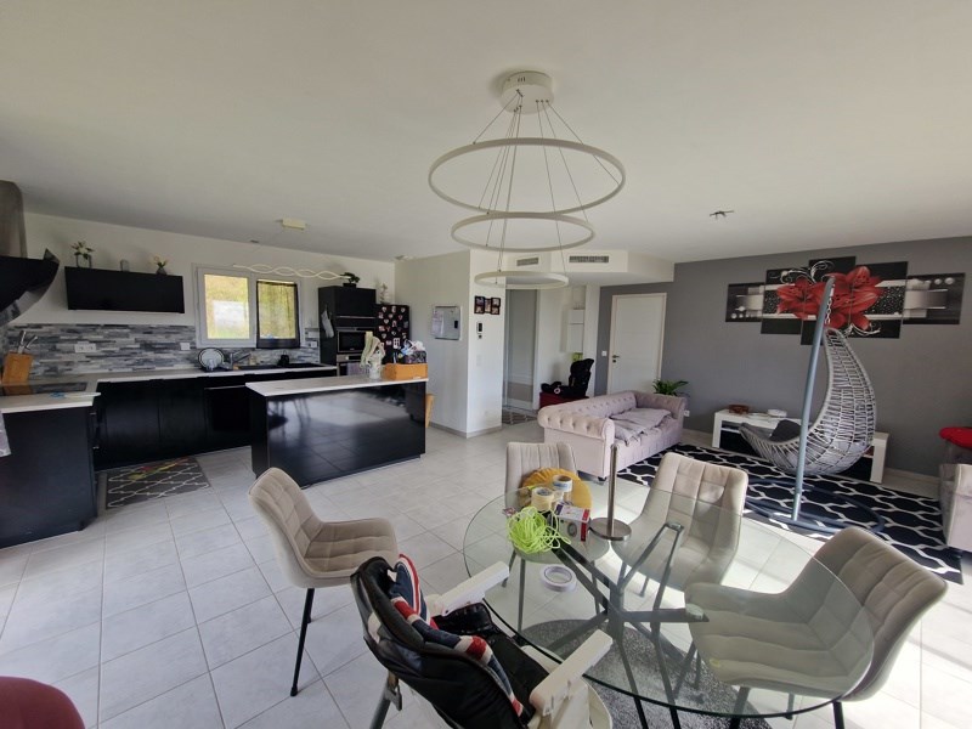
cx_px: 486
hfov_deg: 106.2
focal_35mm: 13
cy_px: 364
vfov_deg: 89.9
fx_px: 365
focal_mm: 2.2
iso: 50
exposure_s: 1/263
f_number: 2.2
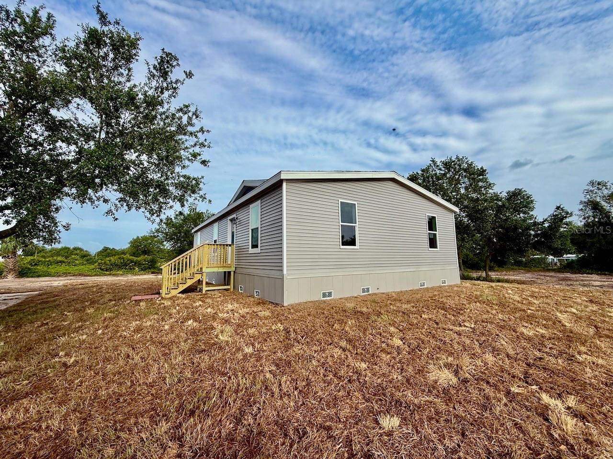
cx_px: 306
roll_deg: -0.1
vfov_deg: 85.7
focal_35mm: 14
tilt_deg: +8.1
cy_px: 230
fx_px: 248
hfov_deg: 102.1
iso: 50
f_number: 2.2
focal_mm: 2.22
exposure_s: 1/1901
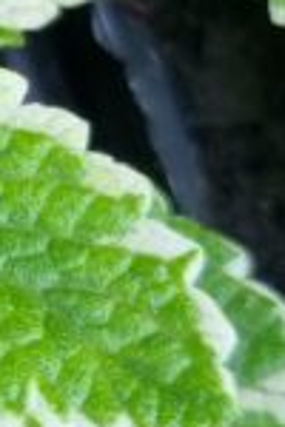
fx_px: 2197
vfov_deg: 11.0
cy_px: 37
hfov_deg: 7.0
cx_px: -370
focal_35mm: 185
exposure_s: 1/120
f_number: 1.8
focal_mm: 5.4
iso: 100
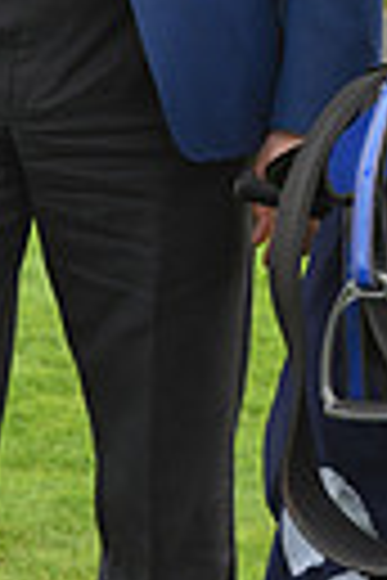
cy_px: -364
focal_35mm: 244
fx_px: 3934
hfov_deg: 5.6
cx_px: 279
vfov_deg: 8.2
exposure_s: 1/400
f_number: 5.6
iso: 640
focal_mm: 70
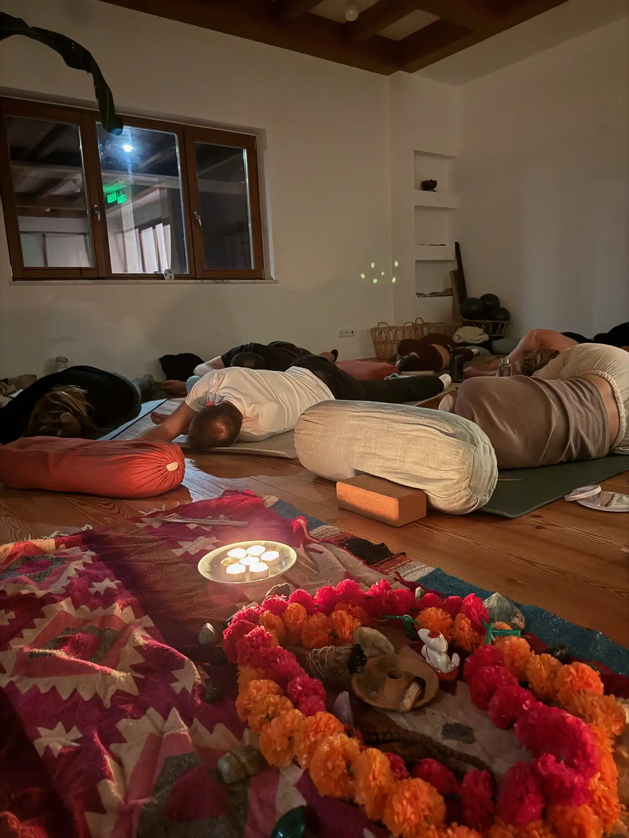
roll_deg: +2.6
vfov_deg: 71.6
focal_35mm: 24
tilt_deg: -9.2
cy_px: 419
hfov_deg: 56.8
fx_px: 581
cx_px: 314
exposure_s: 1/15
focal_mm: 6.76
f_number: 1.78
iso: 2500
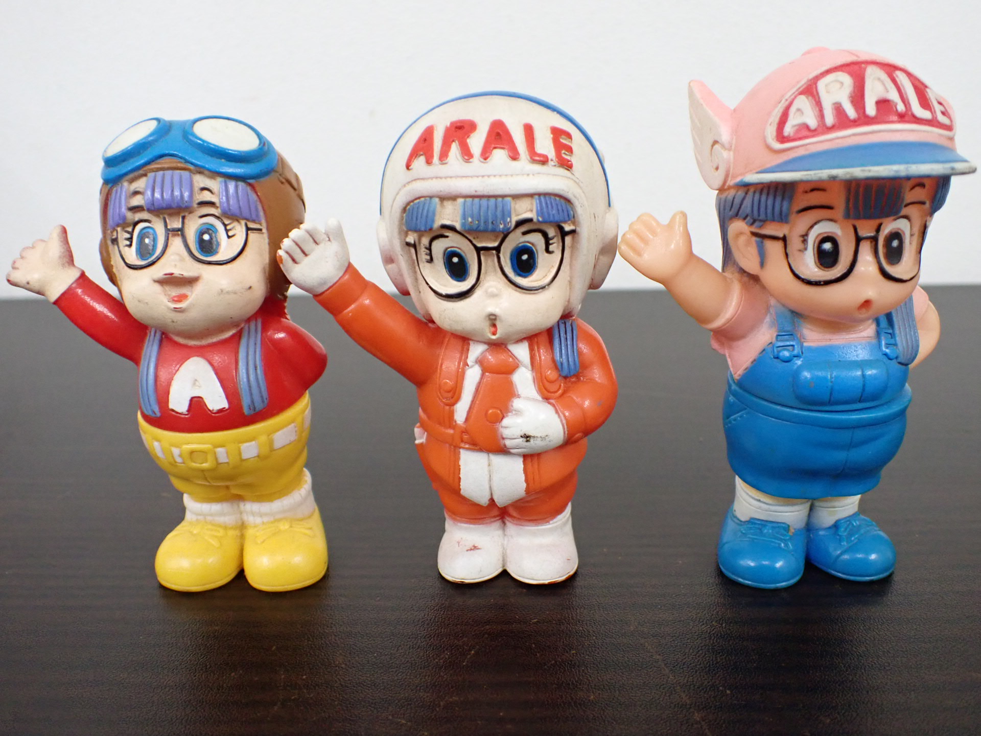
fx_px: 850
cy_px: 368
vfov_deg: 46.8
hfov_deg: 60.0
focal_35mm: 30
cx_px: 490
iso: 800
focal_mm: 5.4
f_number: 2.3
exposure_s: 1/80
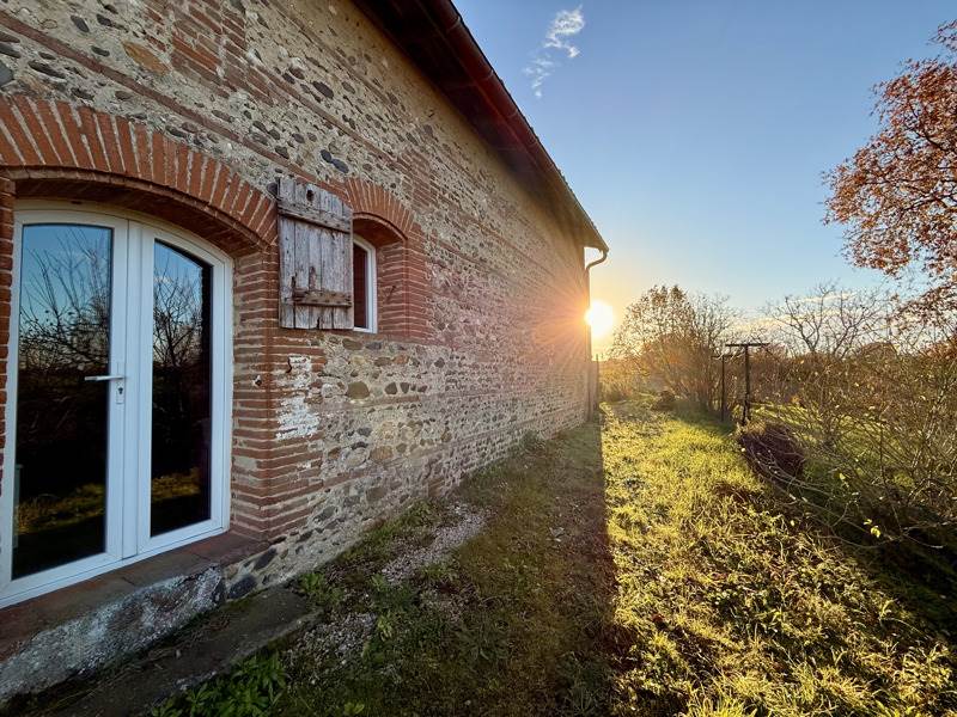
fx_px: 387
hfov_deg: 102.1
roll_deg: +1.3
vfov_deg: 85.7
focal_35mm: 14
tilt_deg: +3.2
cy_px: 358
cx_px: 478
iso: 64
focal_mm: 2.22
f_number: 2.2
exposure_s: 1/928
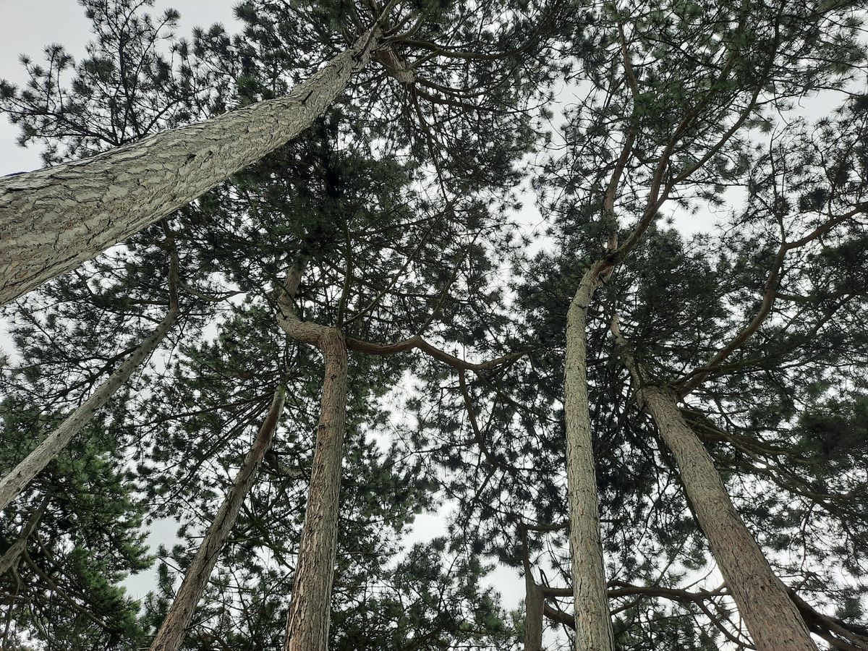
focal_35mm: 25
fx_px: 627
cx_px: 434
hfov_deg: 69.4
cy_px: 326
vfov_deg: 54.9
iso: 32
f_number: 2
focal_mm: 4.6
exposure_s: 1/305
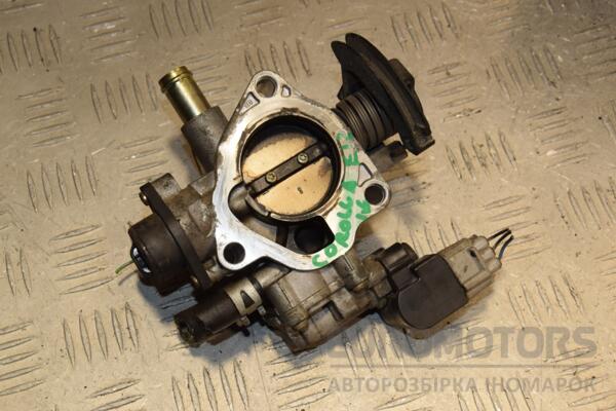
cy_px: 206
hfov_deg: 29.9
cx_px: 308
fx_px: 1155
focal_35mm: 68
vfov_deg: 20.2
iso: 800
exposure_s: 1/200
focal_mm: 45
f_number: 8
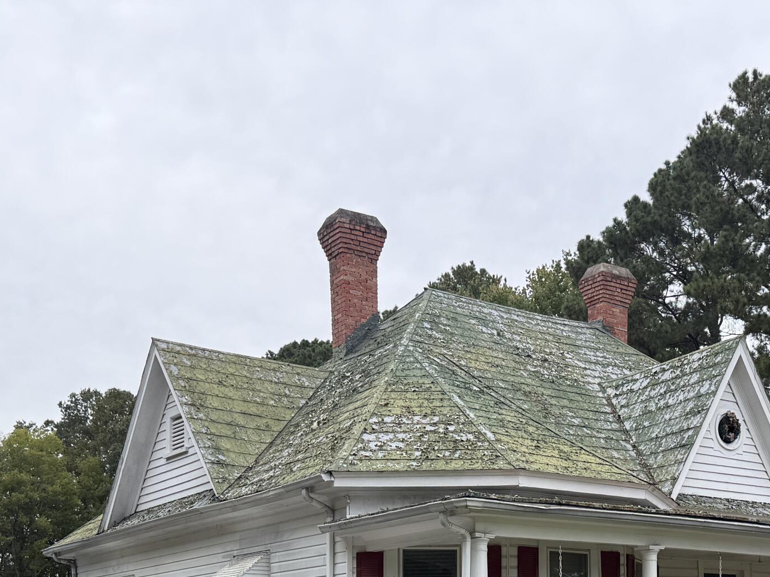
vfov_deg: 26.0
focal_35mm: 52
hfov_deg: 36.7
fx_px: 1156
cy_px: 624
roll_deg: -0.1
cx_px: 472
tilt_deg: +3.5
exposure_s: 1/1337
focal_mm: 6.76
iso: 100
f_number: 1.78
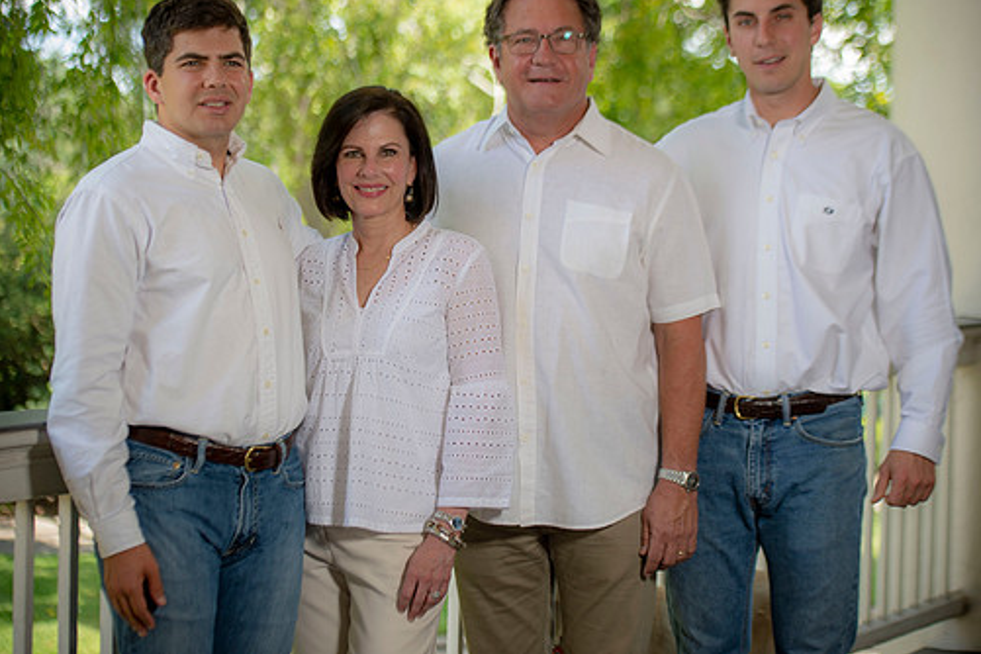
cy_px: 278
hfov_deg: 25.1
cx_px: 499
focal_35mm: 81
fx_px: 2207
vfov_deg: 16.8
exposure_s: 1/200
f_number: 3.2
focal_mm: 70
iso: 100
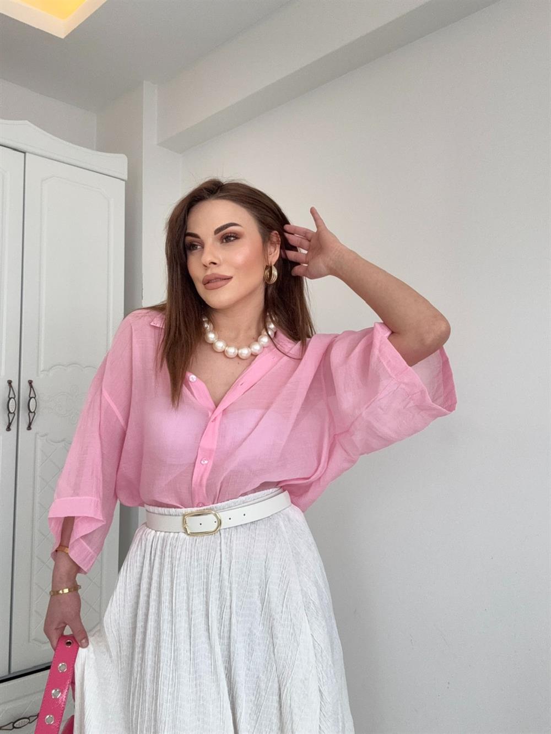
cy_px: 367
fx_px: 637
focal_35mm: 30
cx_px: 276
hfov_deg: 46.8
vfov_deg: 60.0
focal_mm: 2.69
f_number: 1.9
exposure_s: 1/100
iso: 40
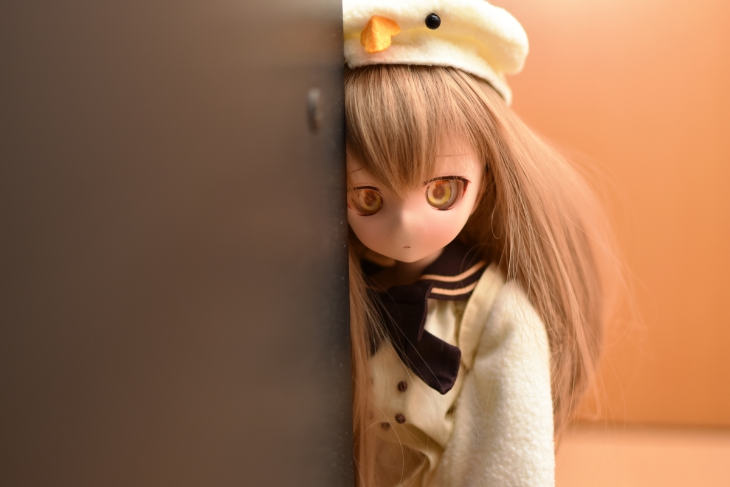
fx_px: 1065
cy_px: 244
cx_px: 365
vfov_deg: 25.8
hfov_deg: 37.9
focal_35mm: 52
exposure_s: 1/15
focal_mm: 35
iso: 100
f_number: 1.8
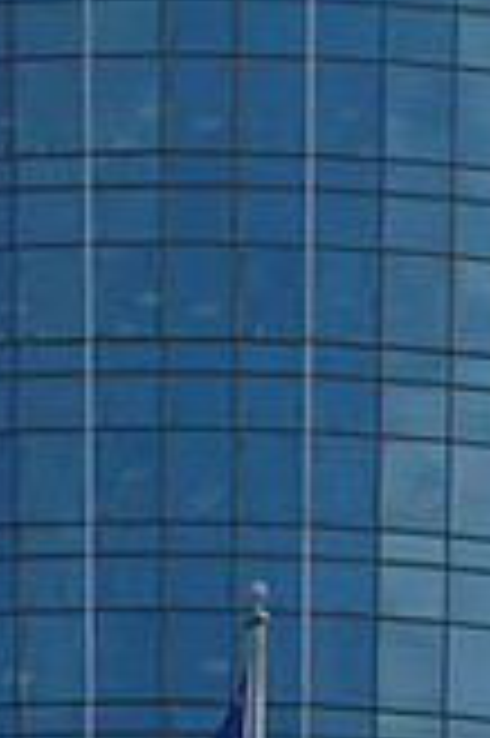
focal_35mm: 823
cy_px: 400
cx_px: 312
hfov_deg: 1.7
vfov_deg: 2.5
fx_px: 16837
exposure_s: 1/200
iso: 200
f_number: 7.1
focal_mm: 200
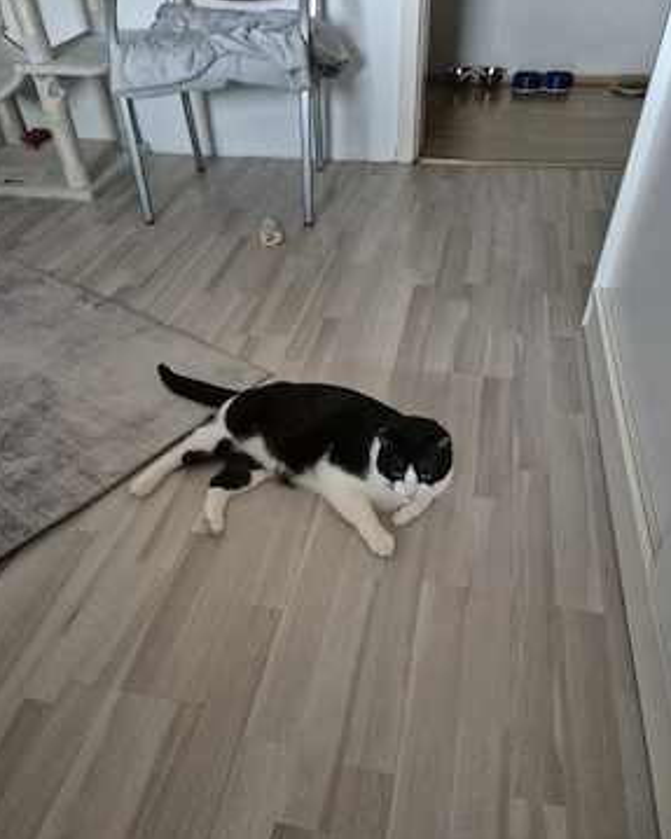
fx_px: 621
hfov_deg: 56.8
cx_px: 337
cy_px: 456
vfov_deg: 68.0
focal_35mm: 25
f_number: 1.8
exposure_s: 1/100
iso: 2000
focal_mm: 5.4
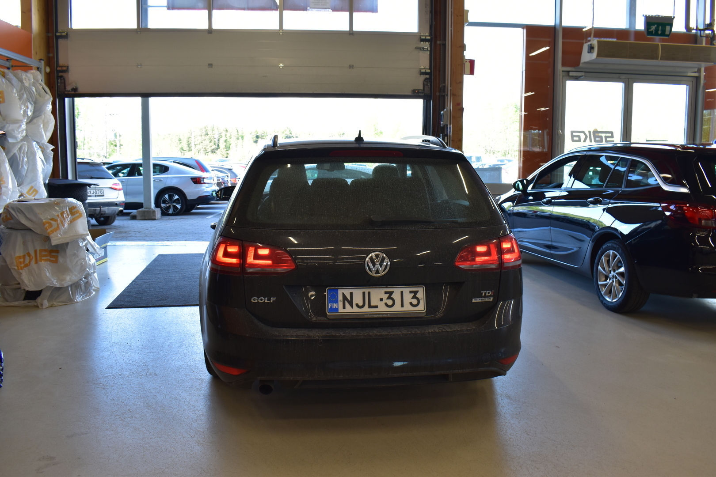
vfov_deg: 43.6
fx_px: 597
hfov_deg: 61.9
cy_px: 238
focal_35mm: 30
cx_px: 358
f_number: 8
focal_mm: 20
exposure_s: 1/60
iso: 400
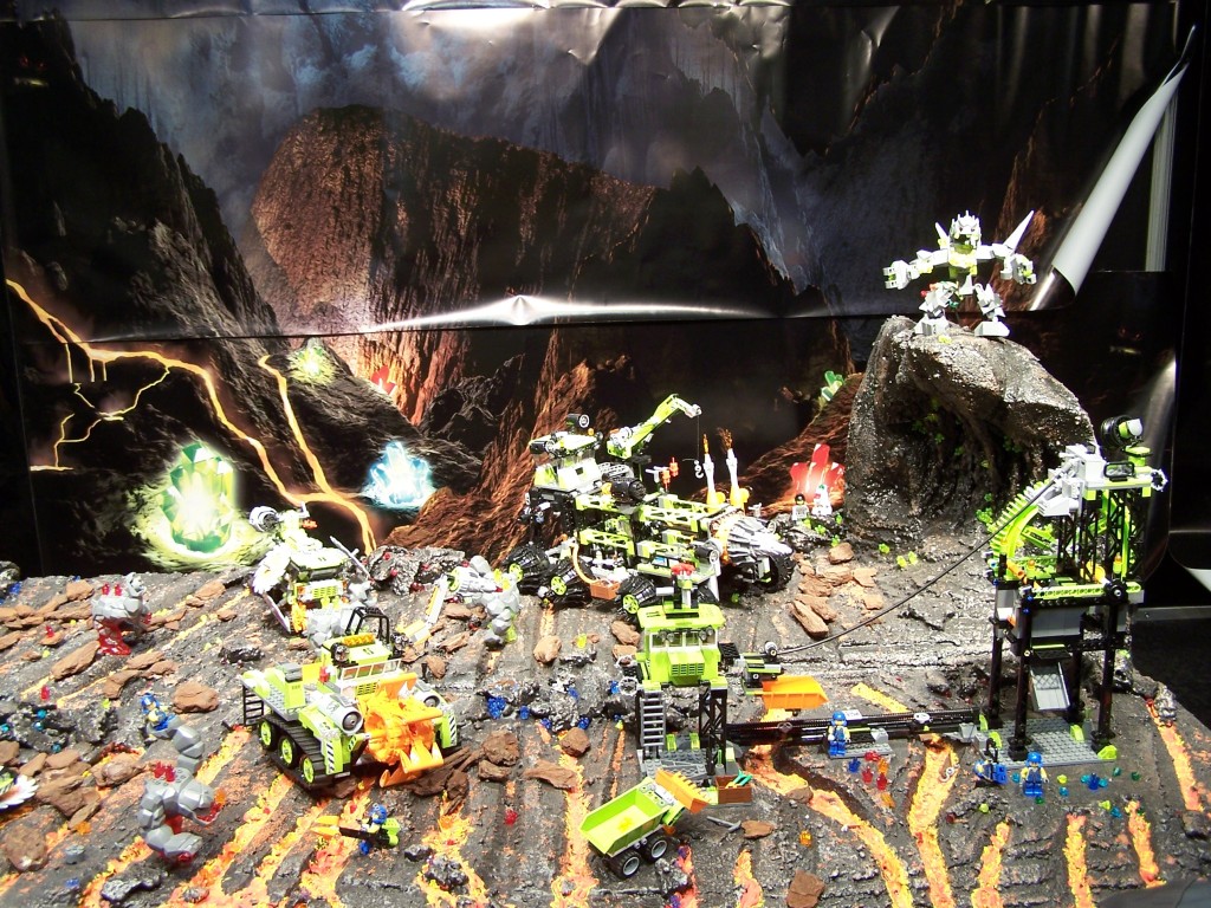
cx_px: 606
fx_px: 1329
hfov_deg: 49.0
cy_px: 454
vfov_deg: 37.7
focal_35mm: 38
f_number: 2.8
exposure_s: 1/3
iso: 80
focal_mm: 6.3
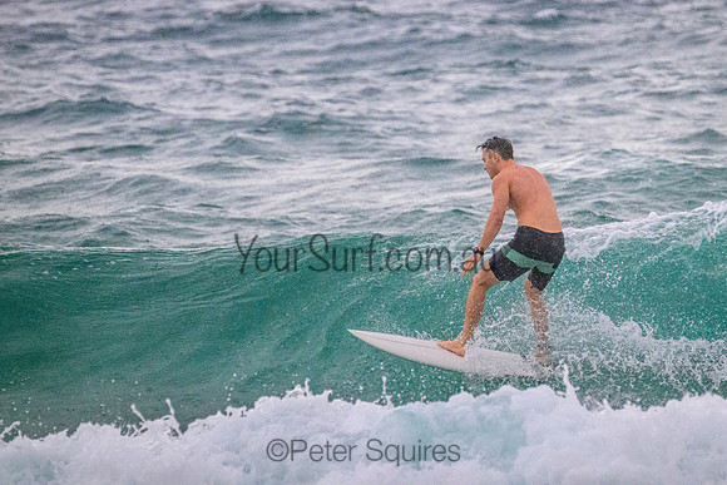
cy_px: 179
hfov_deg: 2.7
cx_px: 433
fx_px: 15288
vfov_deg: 1.8
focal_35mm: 757
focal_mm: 600
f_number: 11
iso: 8000
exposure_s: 1/2000
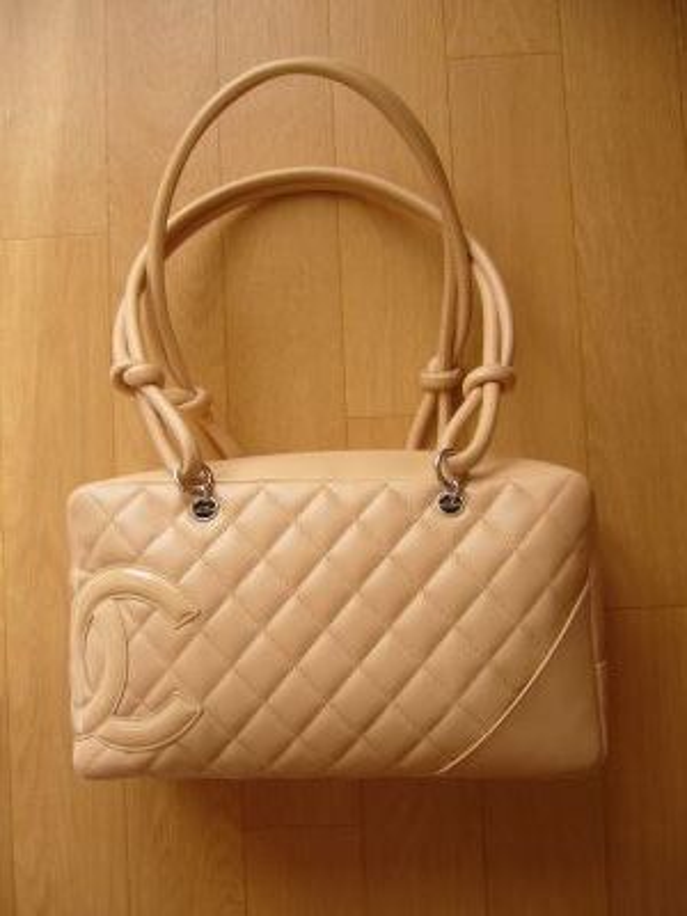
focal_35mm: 35
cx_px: 344
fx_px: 926
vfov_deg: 52.6
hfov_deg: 40.7
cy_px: 458
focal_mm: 5.8
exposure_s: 1/80
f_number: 2.8
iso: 80
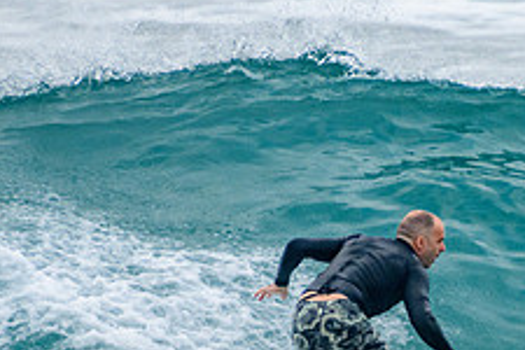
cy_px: 288
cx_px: 475
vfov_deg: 1.0
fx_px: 20634
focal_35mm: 1415
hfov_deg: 1.5
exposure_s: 1/1250
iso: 500
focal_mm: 400
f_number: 5.6
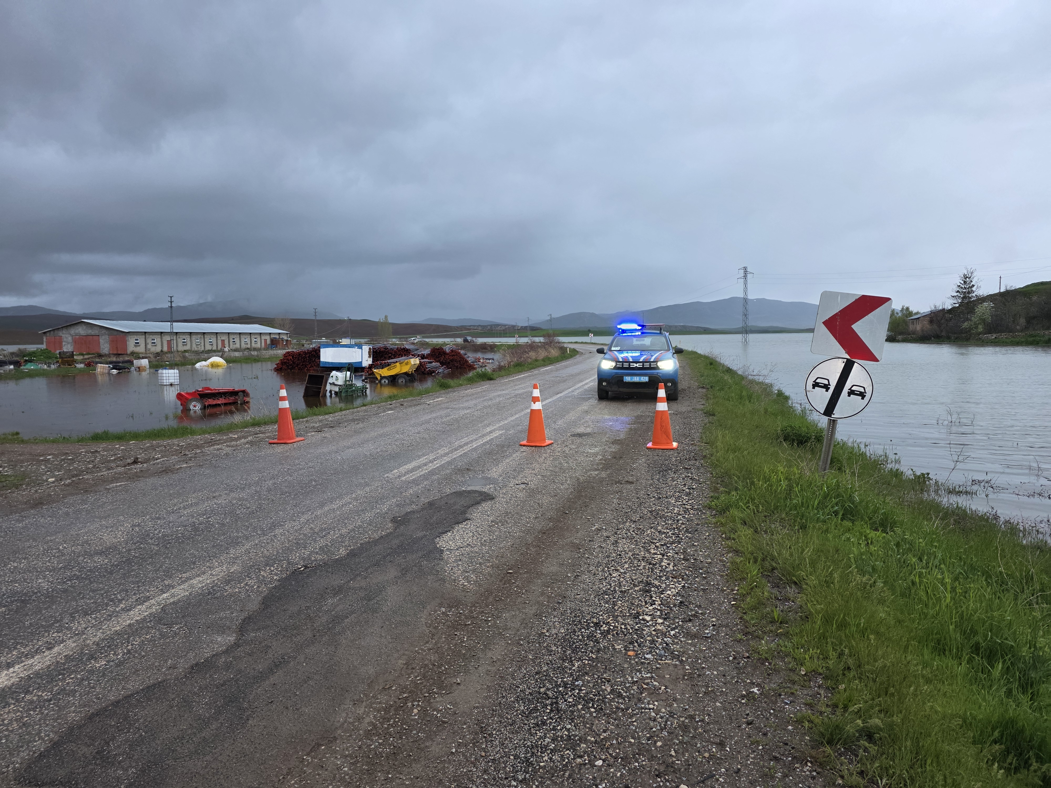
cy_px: 394
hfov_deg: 73.9
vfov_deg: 58.9
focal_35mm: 23
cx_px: 526
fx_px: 698
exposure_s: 1/61
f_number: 1.7
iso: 125
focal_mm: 6.3
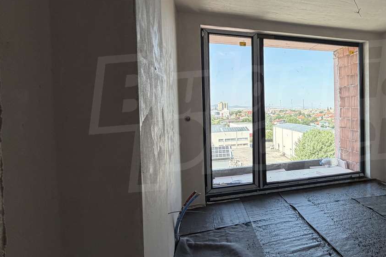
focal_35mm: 26
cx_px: 318
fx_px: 279
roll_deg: +1.1
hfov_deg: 62.4
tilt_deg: -1.5
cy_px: 116
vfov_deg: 49.5
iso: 50
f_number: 2.2
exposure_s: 1/333
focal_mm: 2.22
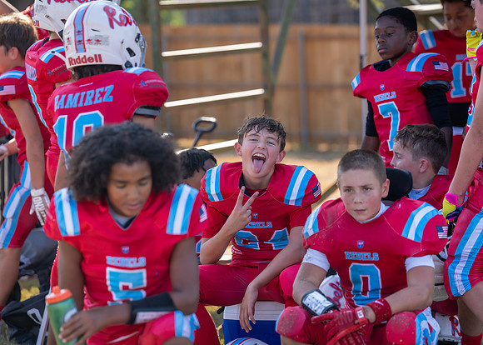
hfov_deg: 14.1
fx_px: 1953
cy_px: 170
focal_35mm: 142
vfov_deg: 10.1
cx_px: 251
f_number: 3.2
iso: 125
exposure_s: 1/500
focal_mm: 130
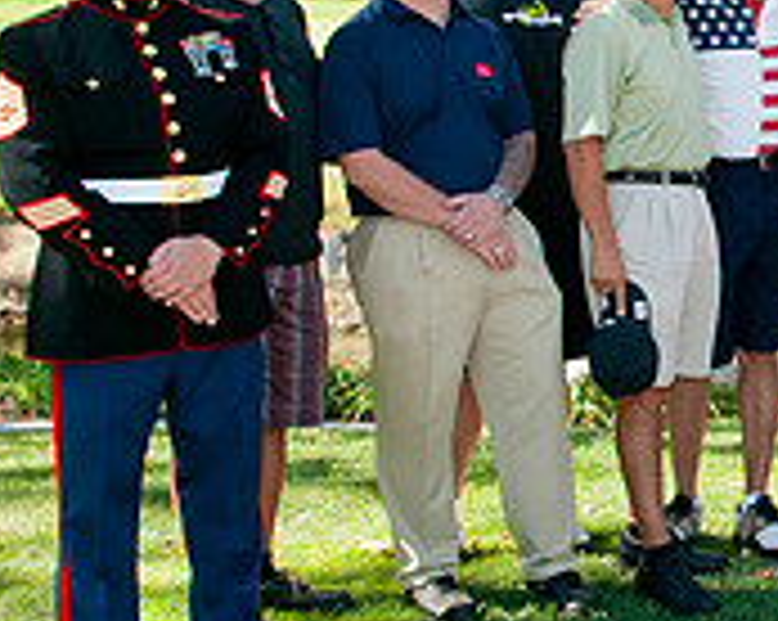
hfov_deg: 16.9
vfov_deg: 14.6
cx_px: 1094
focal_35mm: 105
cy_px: 176
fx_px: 2415
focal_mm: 19
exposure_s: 1/160
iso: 400
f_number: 6.3
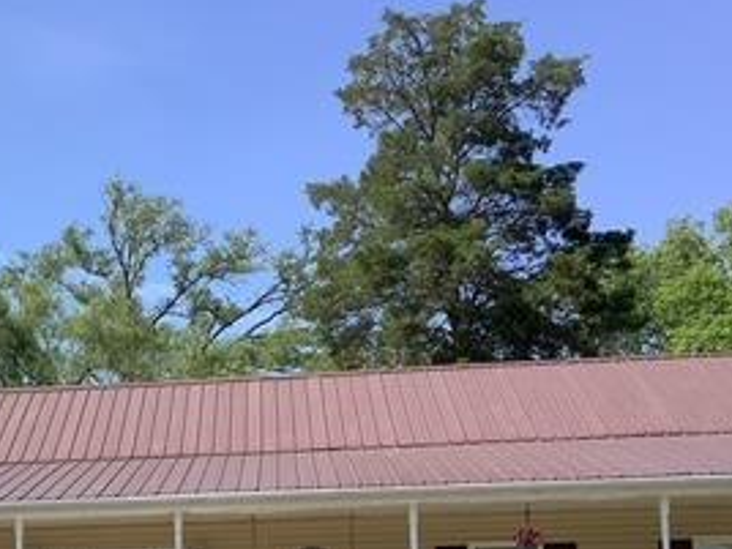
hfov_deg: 25.1
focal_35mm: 74
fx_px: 1565
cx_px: 11
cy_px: 590
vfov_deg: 19.2
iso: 25
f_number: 2.4
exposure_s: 1/1314
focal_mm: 3.3
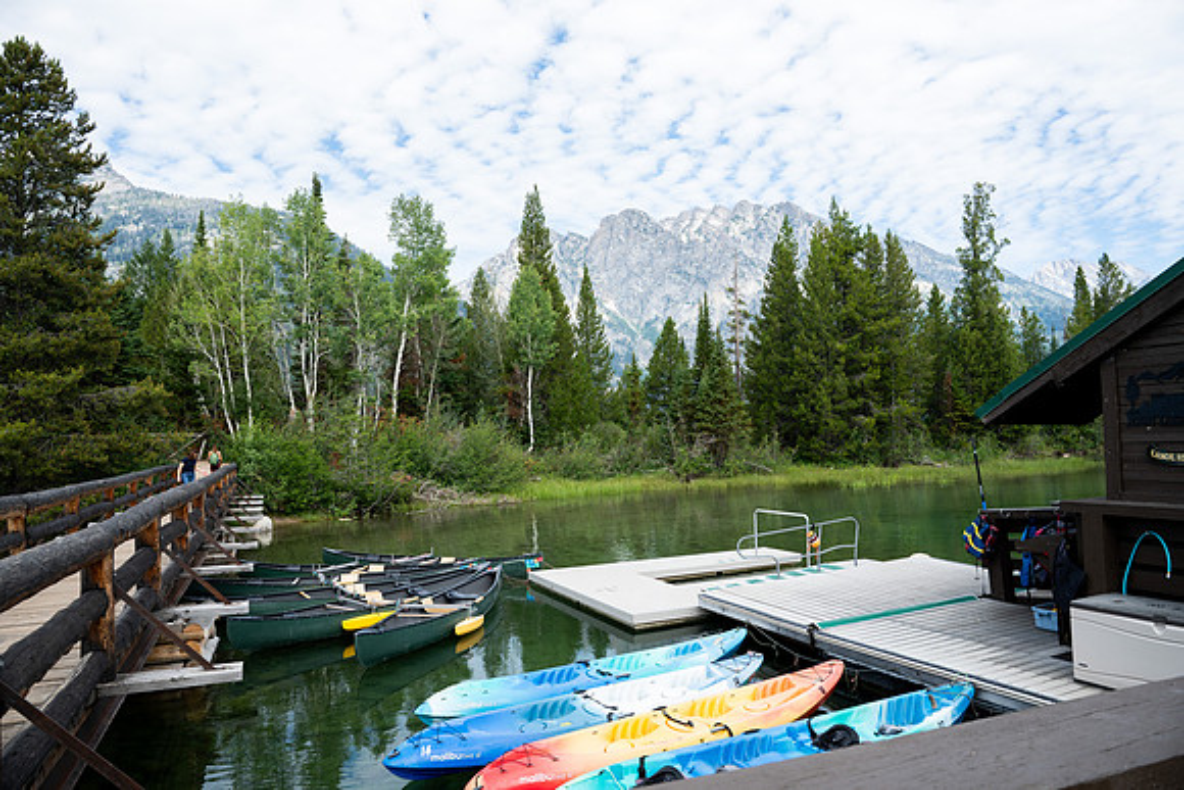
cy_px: 395
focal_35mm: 24
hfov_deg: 73.7
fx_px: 789
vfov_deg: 53.2
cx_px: 592
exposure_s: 1/320
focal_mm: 24
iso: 125
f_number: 5.6
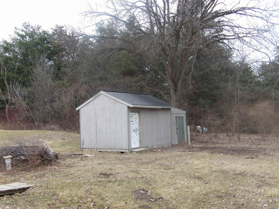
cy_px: 104
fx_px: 314
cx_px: 140
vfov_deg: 36.8
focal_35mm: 39
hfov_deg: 47.9
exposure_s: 1/75
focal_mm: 7
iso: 100
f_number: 3.7
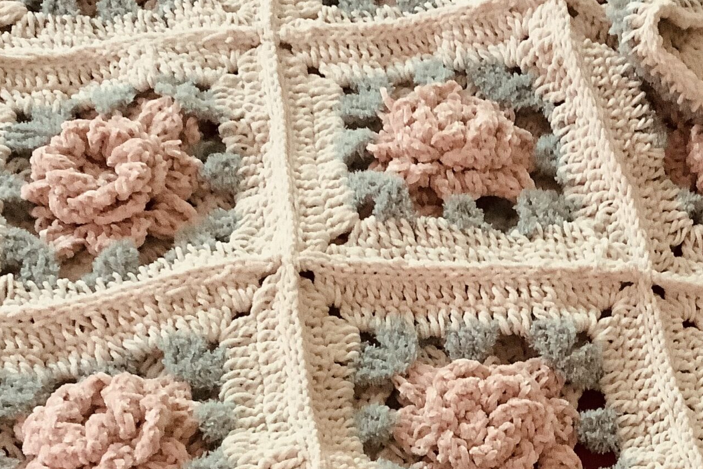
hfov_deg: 30.5
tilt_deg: -53.6
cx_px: 511
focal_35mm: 65
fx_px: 1269
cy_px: 458
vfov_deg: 20.3
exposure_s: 1/25
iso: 500
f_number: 2.4
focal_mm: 3.3
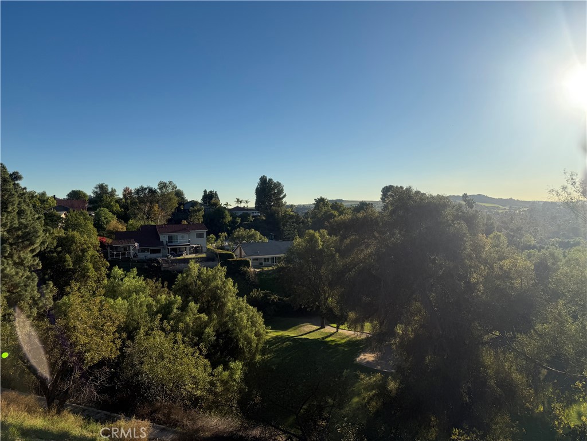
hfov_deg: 71.6
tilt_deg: -0.9
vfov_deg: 56.8
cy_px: 220
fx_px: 407
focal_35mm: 24
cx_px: 294
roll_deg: +1.3
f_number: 1.78
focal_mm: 6.76
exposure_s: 1/6173
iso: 80
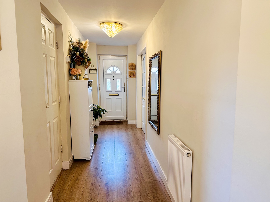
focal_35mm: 24
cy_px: 101
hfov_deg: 71.6
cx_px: 135
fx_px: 187
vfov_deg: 56.8
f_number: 1.78
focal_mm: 6.86
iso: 160
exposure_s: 1/50
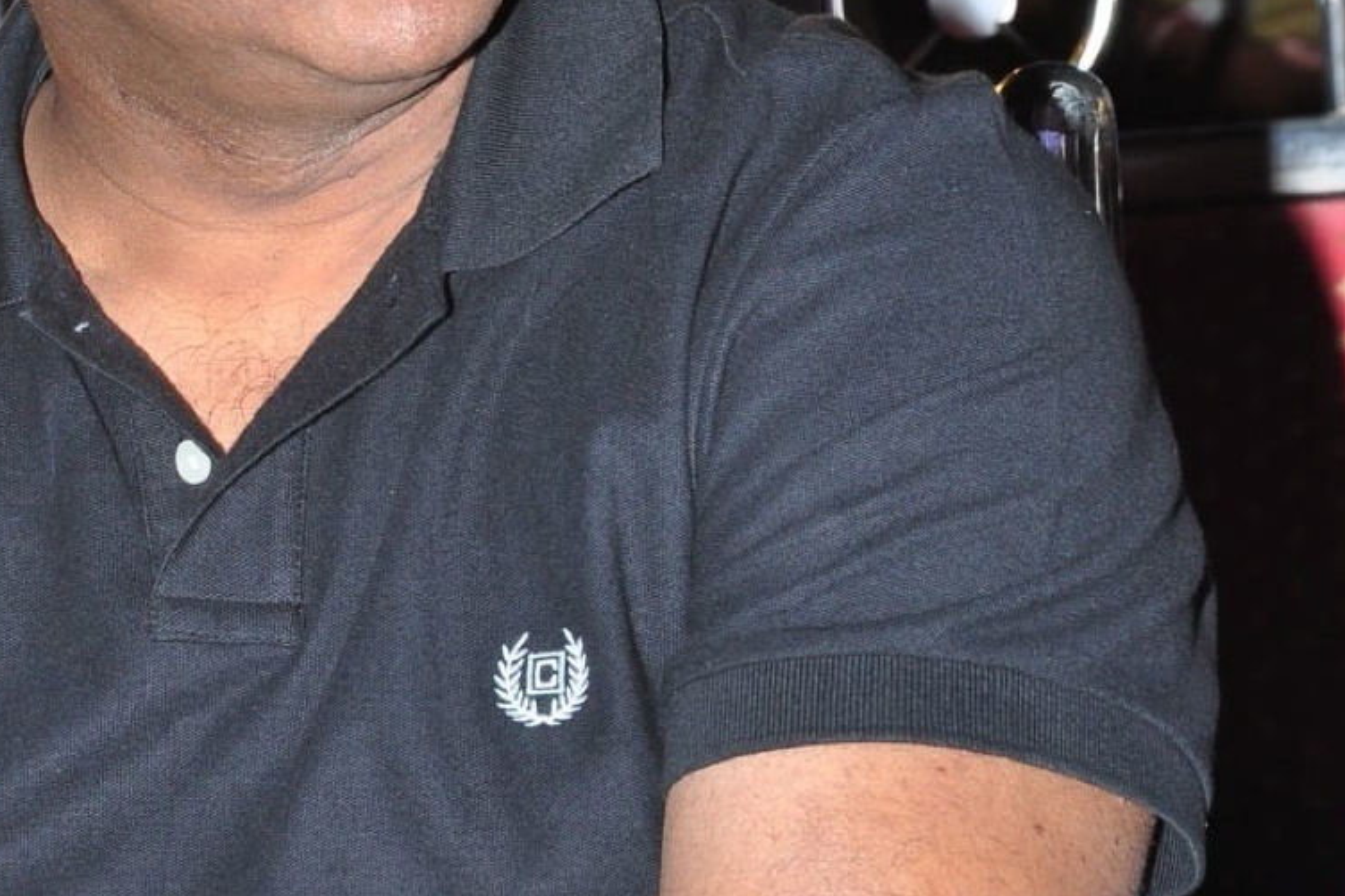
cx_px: 304
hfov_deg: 6.7
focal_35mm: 306
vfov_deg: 4.5
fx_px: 11437
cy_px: 597
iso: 400
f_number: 9
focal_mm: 85
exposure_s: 1/125
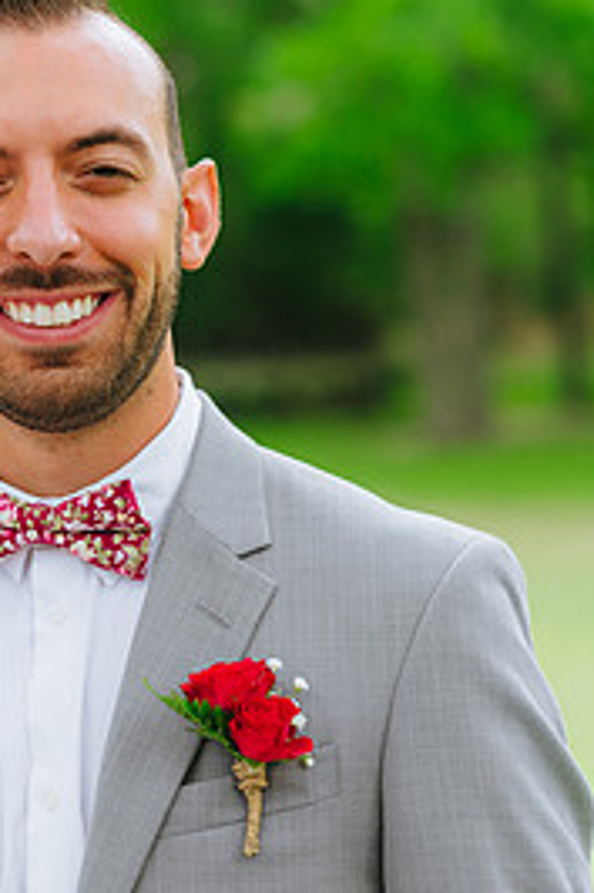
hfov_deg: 9.5
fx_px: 3568
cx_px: 114
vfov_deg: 14.3
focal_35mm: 144
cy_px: 494
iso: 80
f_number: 3.5
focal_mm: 85
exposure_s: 1/100
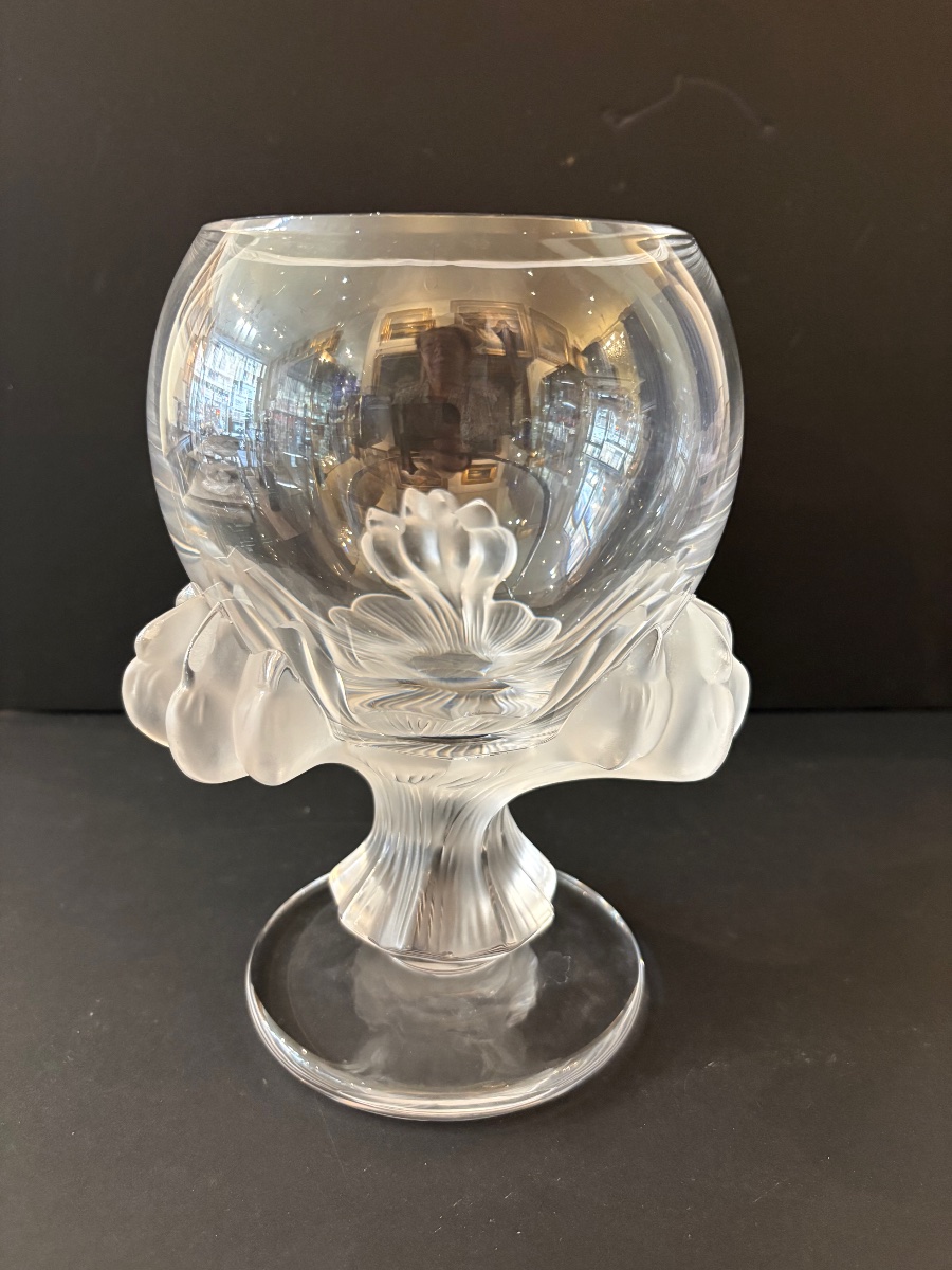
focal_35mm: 26
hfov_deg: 53.1
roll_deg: -1.9
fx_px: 953
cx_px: 476
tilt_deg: -18.1
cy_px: 635
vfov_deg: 67.3
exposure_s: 1/50
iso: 500
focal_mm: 5.96
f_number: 1.6
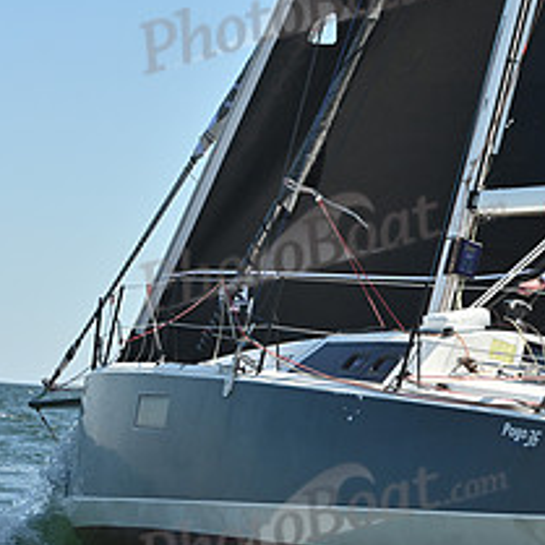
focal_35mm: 165
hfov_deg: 10.4
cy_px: 346
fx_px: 2939
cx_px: 644
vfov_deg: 10.6
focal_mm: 70
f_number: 7.1
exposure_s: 1/1250
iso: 250
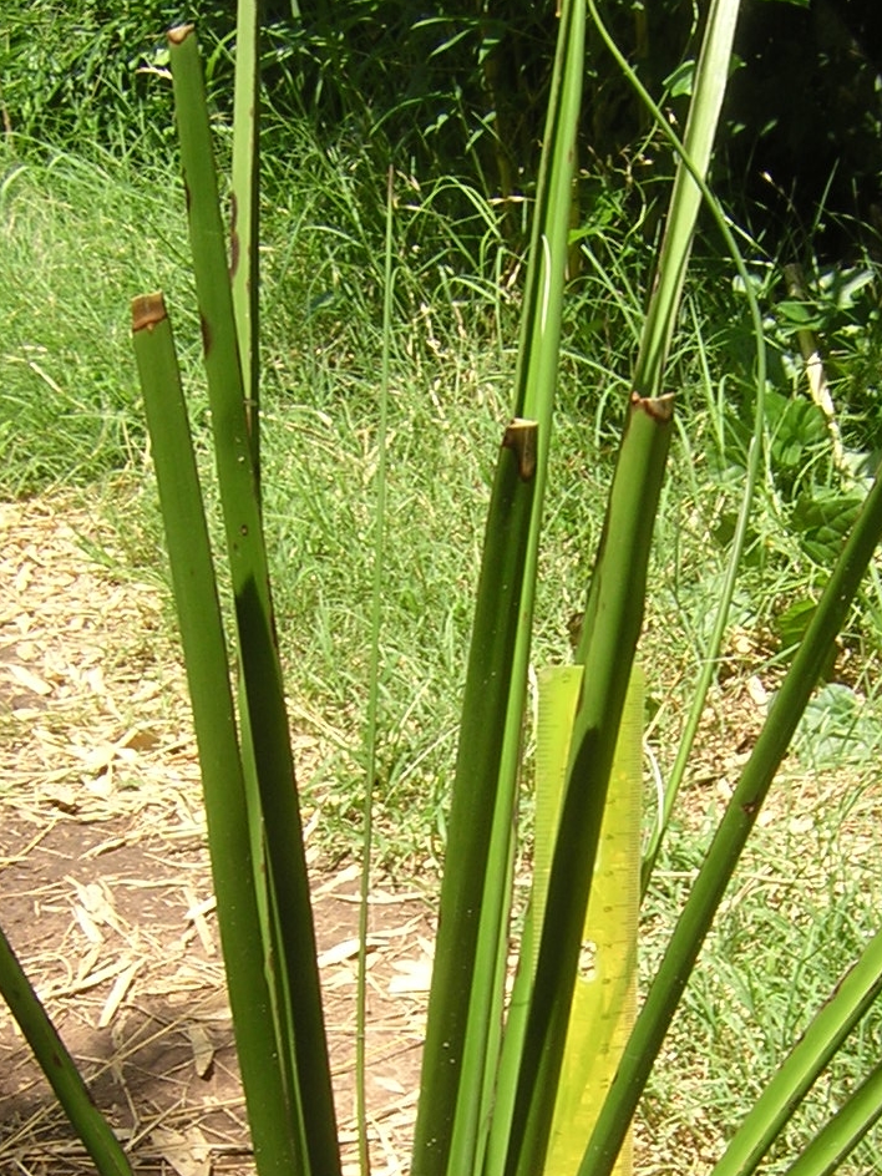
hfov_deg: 23.9
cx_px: 576
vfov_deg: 30.8
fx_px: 2072
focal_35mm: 61
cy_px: 960
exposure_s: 1/151
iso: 100
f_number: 5.2
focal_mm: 4.7
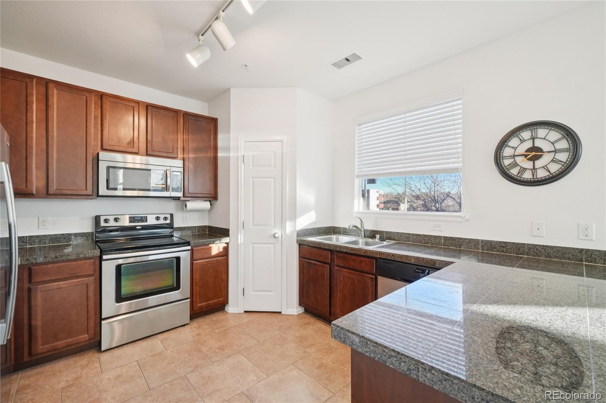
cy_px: 202
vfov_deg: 77.3
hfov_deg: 100.4
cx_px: 303
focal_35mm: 15
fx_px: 252
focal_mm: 10
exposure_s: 1/25
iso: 800
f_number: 8
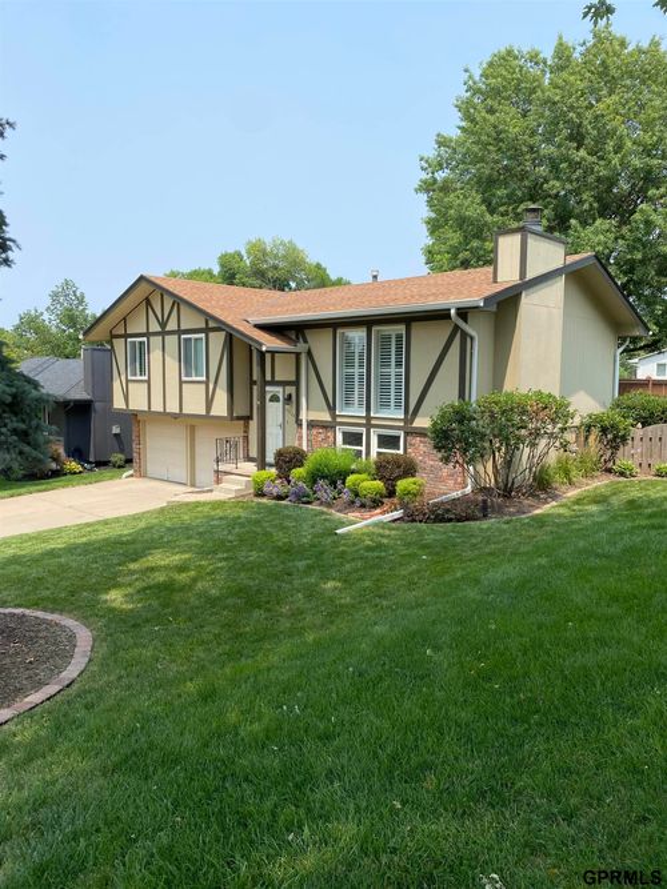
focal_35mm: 26
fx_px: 668
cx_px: 334
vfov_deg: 67.3
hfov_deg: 53.0
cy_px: 444
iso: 32
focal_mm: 4.25
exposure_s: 1/2028
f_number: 1.8
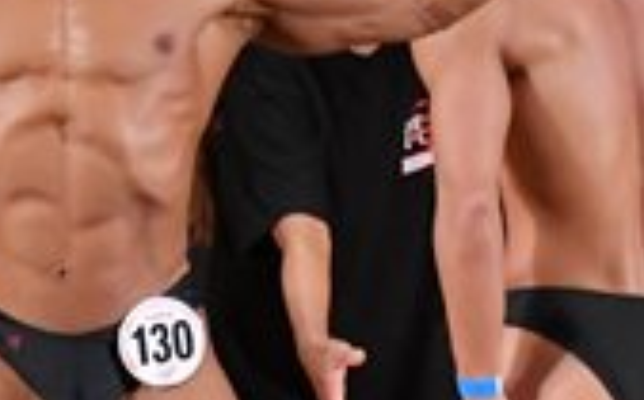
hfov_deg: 2.2
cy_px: 316
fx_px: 16558
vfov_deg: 1.4
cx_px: 211
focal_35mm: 945
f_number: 5.6
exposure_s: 1/400
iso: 3200
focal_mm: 135
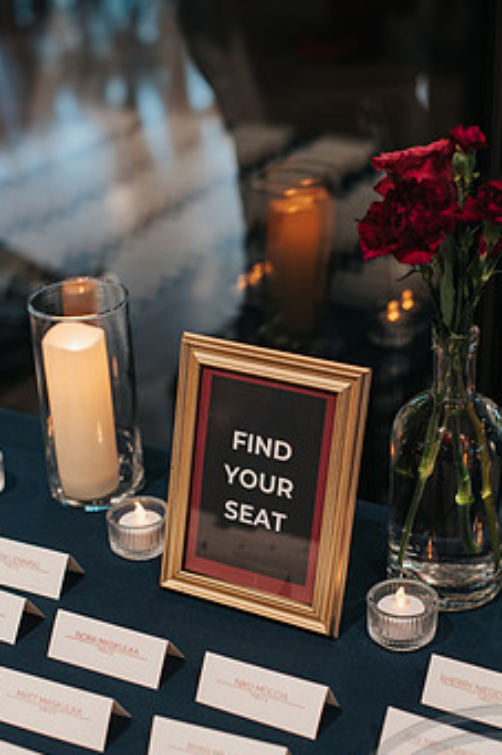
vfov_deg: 30.4
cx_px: 248
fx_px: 1382
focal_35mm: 66
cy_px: 472
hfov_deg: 20.6
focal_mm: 50
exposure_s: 1/200
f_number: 2.8
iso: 900
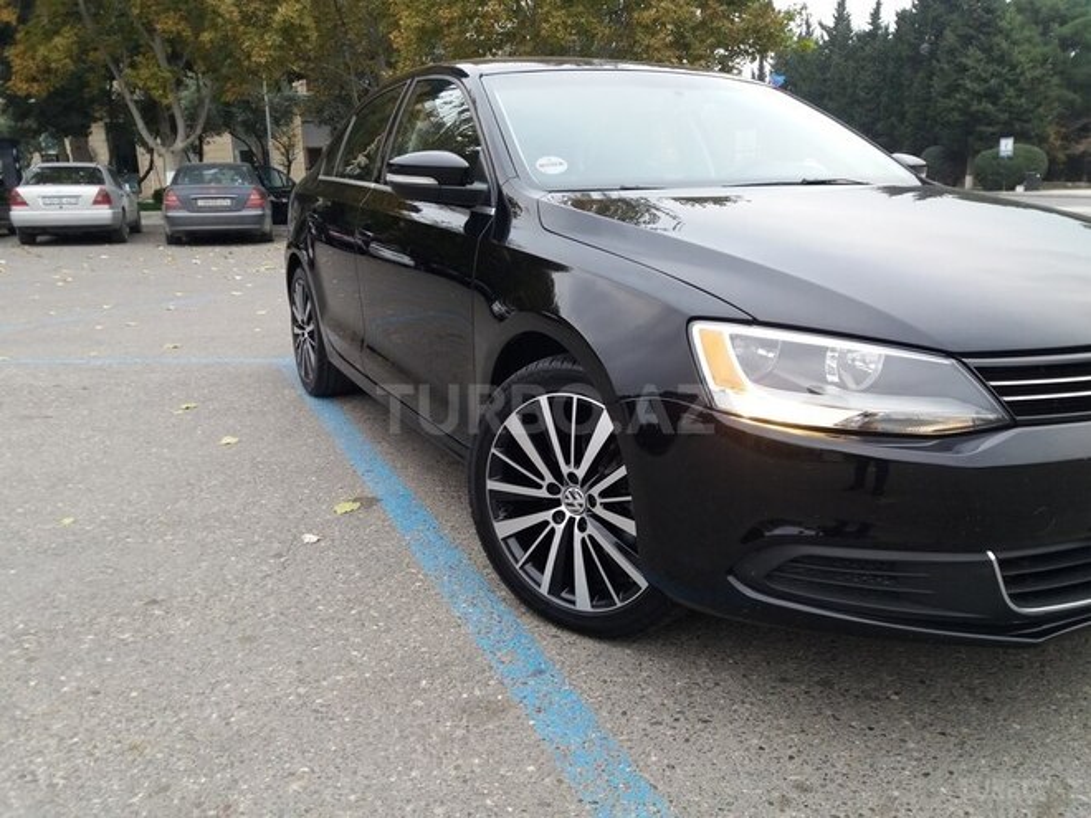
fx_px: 882
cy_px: 409
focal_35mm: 28
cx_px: 546
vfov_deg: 49.7
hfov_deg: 63.4
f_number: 1.9
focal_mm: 3.7
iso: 80
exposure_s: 1/50
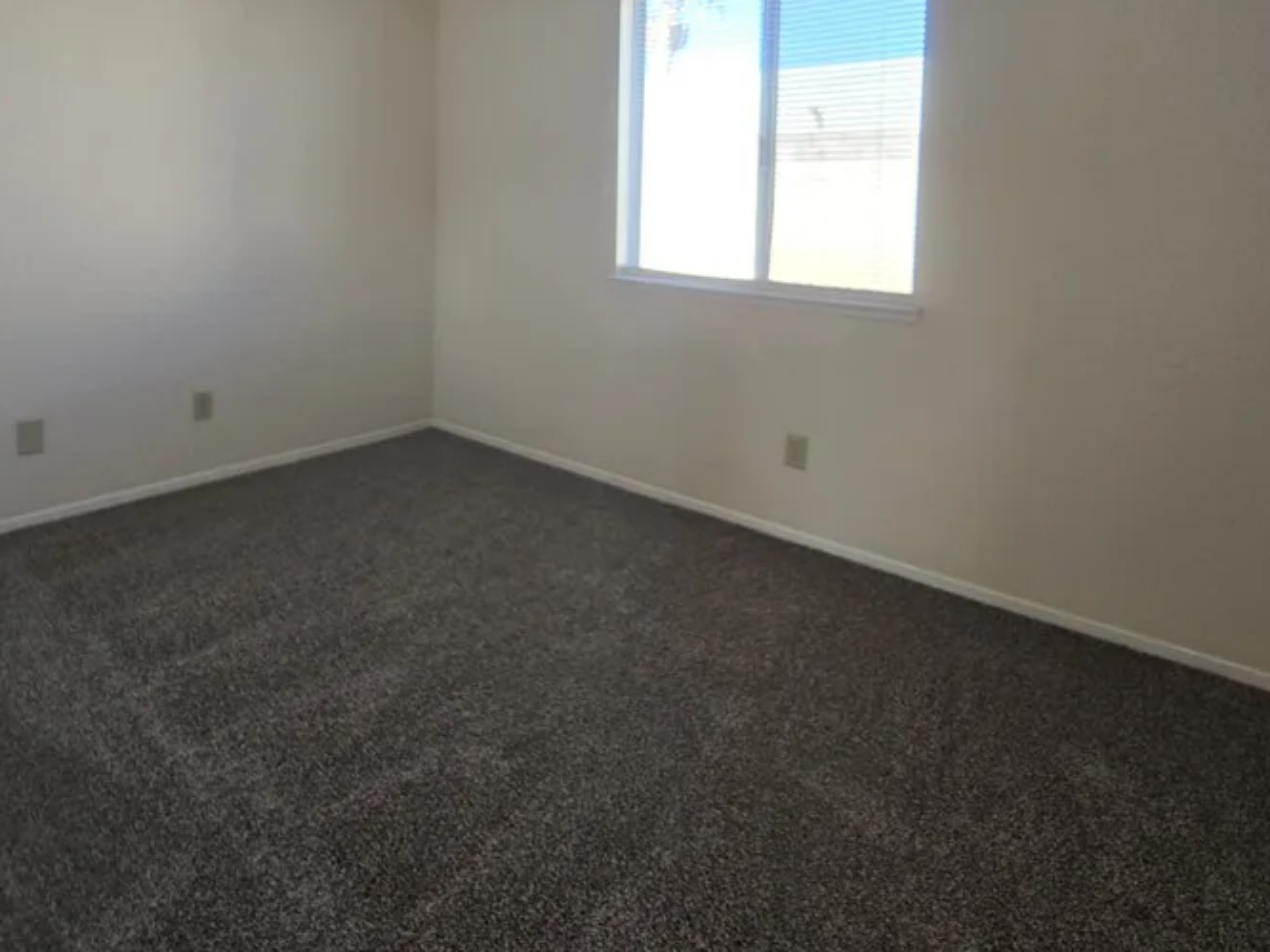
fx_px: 734
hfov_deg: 81.4
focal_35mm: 20
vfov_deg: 62.7
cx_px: 561
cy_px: 256
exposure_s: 1/60
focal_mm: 2.2
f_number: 2.2
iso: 64
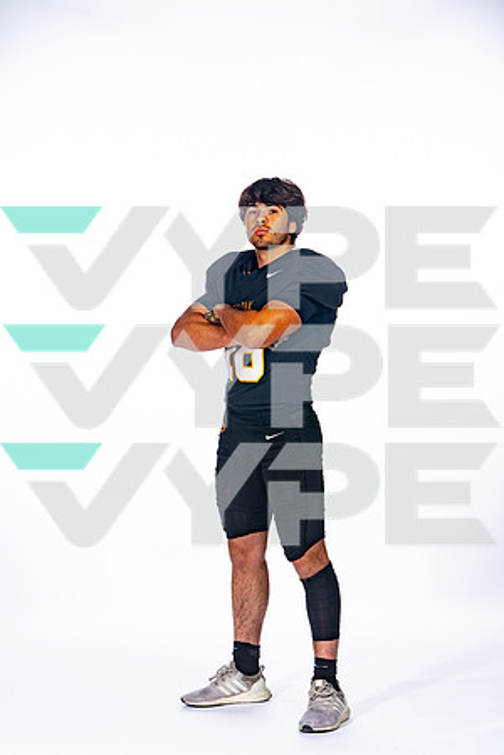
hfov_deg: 15.9
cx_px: 252
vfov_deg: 23.6
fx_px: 1806
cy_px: 378
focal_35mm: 86
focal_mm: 86
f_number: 8
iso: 250
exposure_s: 1/250
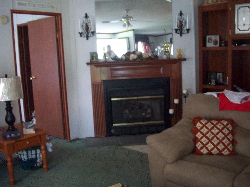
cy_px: 92
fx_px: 274
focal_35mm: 38
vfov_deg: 37.7
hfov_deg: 49.0
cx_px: 124
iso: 200
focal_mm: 6.2
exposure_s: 1/8
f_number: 2.8
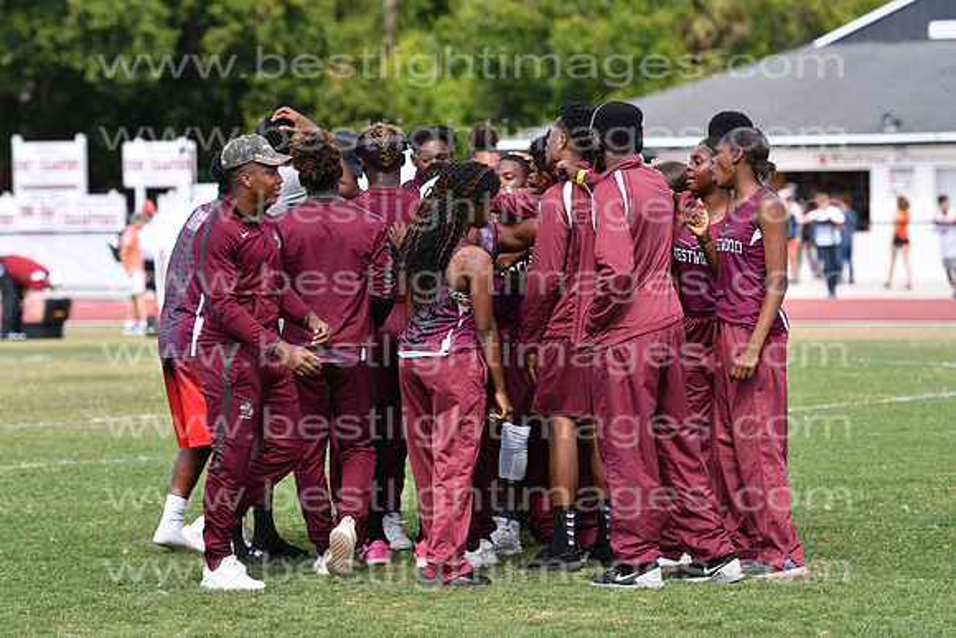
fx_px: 4861
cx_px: 478
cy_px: 319
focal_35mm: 183
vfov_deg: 7.5
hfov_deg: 11.2
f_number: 4
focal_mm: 122
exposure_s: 1/640
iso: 100
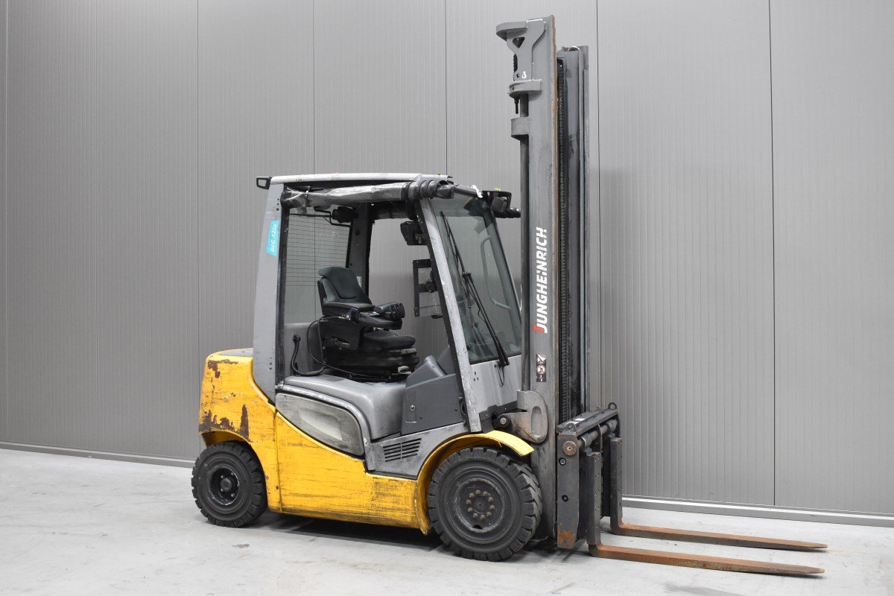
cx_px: 447
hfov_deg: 53.1
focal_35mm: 36
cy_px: 298
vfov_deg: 36.9
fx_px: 894
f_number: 5.6
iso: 1600
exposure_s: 1/30
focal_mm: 24
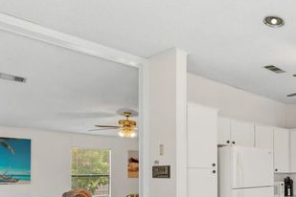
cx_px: 284
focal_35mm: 29
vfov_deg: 41.6
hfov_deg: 52.9
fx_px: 238
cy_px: 175
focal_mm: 14
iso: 250
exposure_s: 1/8
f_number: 9
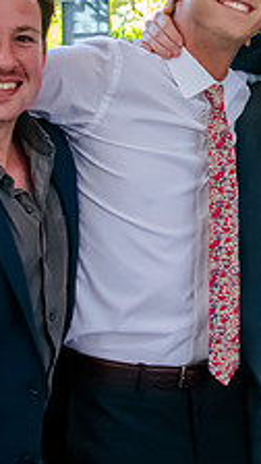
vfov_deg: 20.5
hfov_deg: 11.3
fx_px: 1280
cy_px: 171
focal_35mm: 104
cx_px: 367
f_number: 4.5
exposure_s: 1/400
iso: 4000
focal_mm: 24
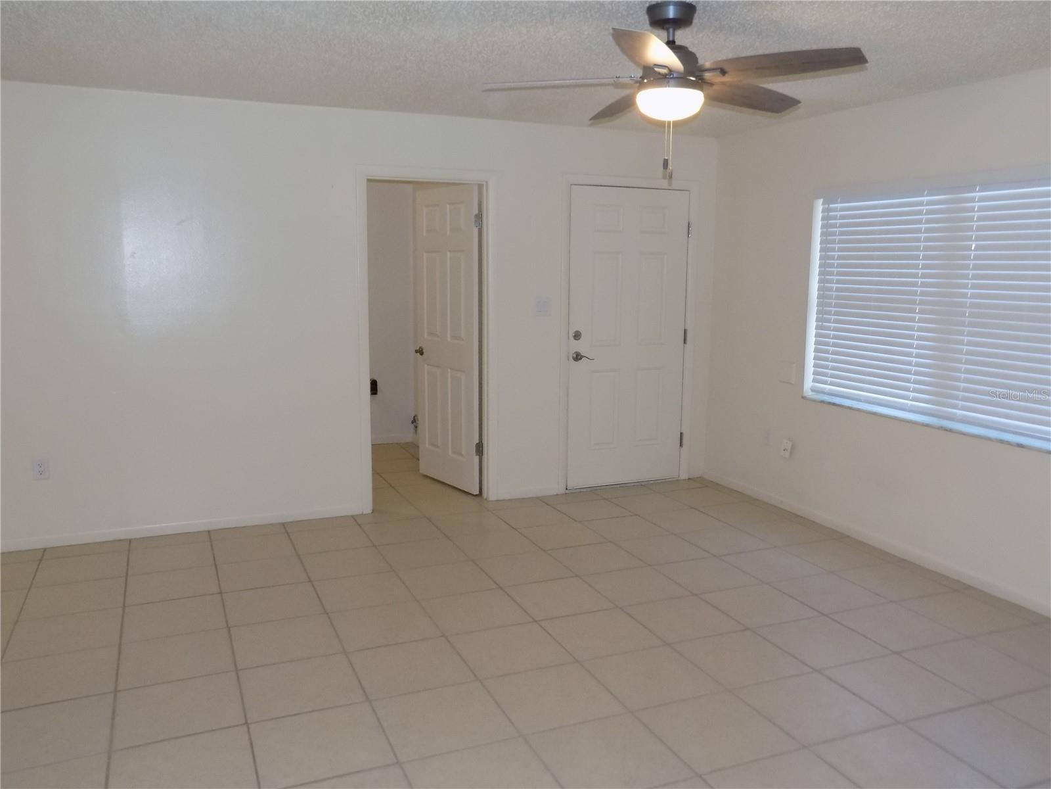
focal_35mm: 27
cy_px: 394
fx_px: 820
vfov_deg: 51.4
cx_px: 526
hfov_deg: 65.3
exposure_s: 1/30
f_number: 3.2
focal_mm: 4.8
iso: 200
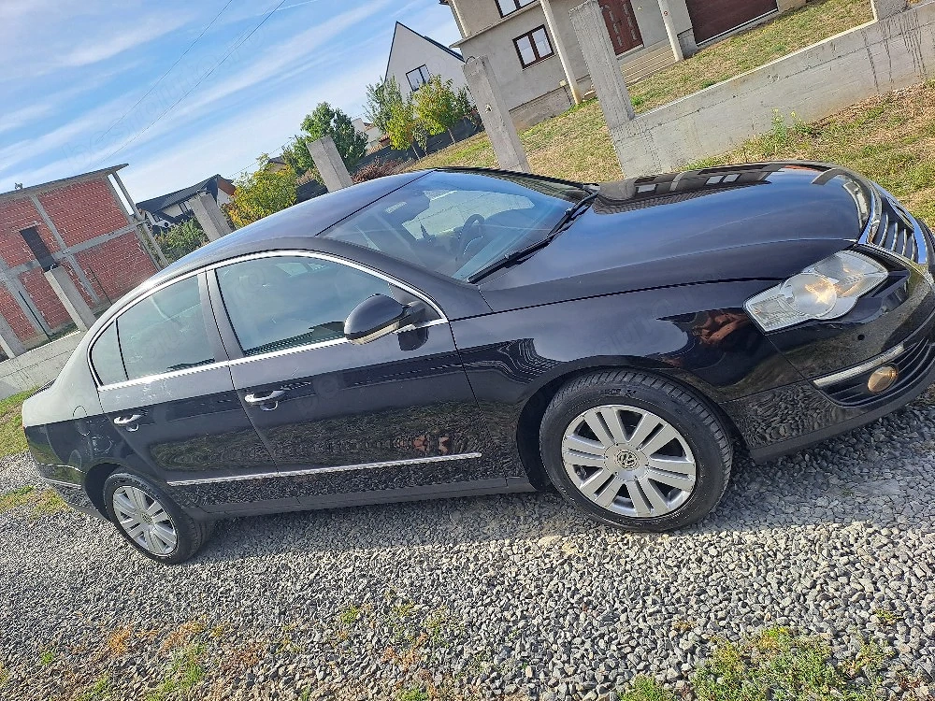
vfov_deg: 54.9
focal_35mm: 25
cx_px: 468
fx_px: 675
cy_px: 350
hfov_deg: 69.4
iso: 32
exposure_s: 1/909
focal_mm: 4.65
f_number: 1.8
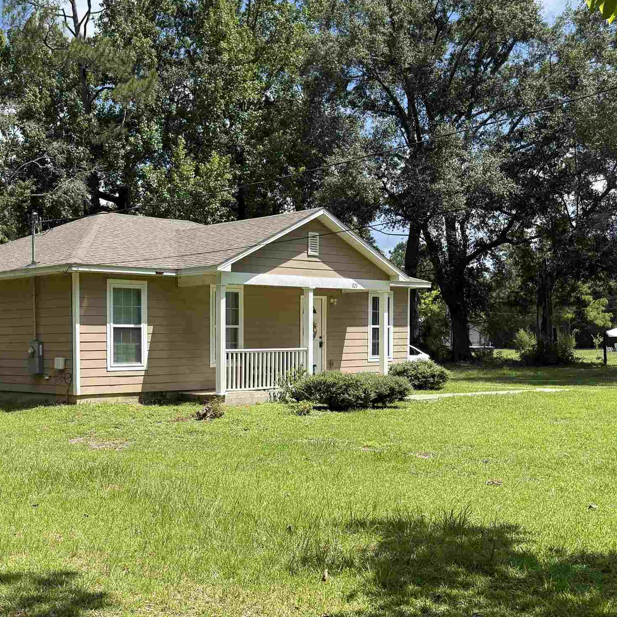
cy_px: 371
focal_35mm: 44
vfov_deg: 38.2
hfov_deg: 36.3
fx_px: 887
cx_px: 76
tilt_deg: -1.5
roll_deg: +0.0
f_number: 1.78
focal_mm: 6.76
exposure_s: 1/3425
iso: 100
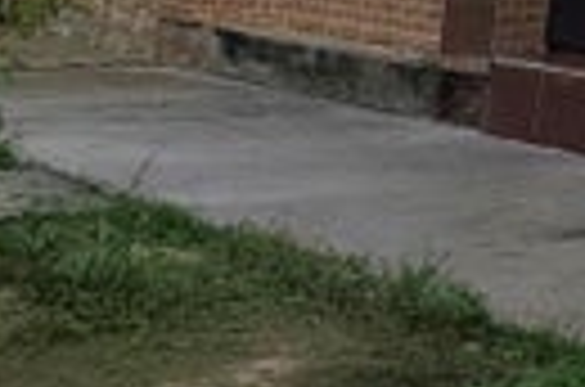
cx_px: 1174
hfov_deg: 14.4
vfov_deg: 10.0
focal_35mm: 118
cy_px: -576
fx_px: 1913
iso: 50
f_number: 1.65
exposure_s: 1/1190
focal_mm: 6.19
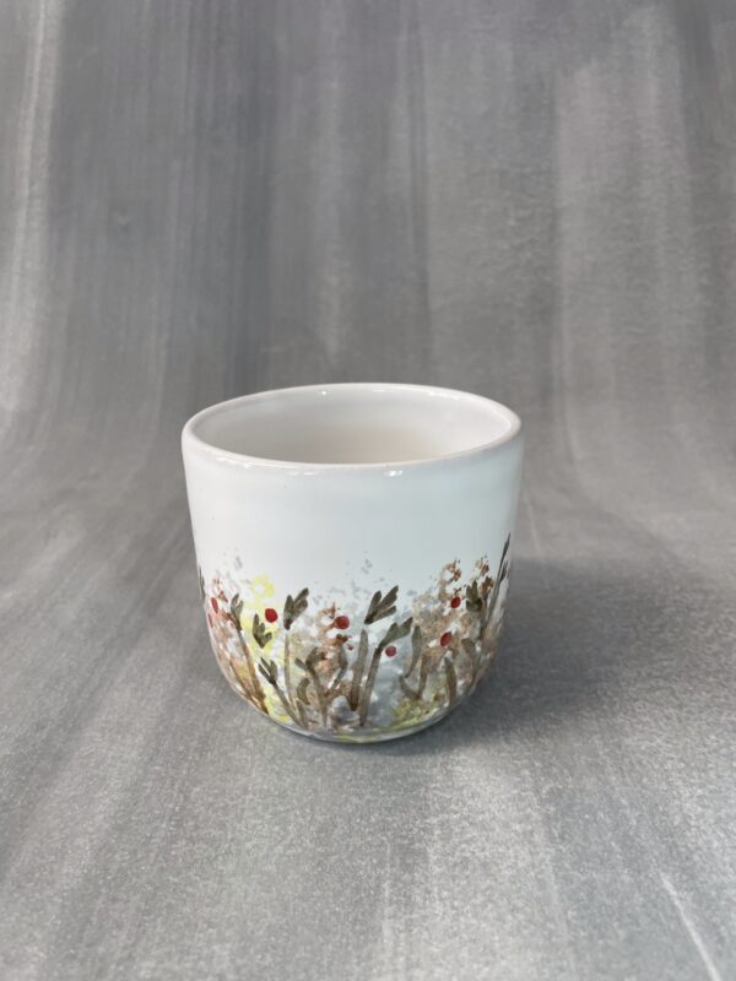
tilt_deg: -23.1
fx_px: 737
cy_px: 490
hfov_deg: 53.1
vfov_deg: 67.3
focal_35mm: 26
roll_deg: -2.2
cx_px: 368
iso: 64
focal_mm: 4.2
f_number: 1.6
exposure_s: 1/100
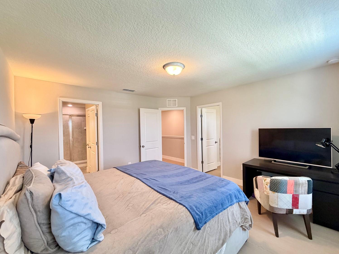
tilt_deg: -1.0
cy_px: 129
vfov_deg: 81.8
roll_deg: +0.9
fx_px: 147
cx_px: 178
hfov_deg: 98.1
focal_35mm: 15
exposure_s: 1/60
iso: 320
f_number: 2.2
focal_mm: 2.22
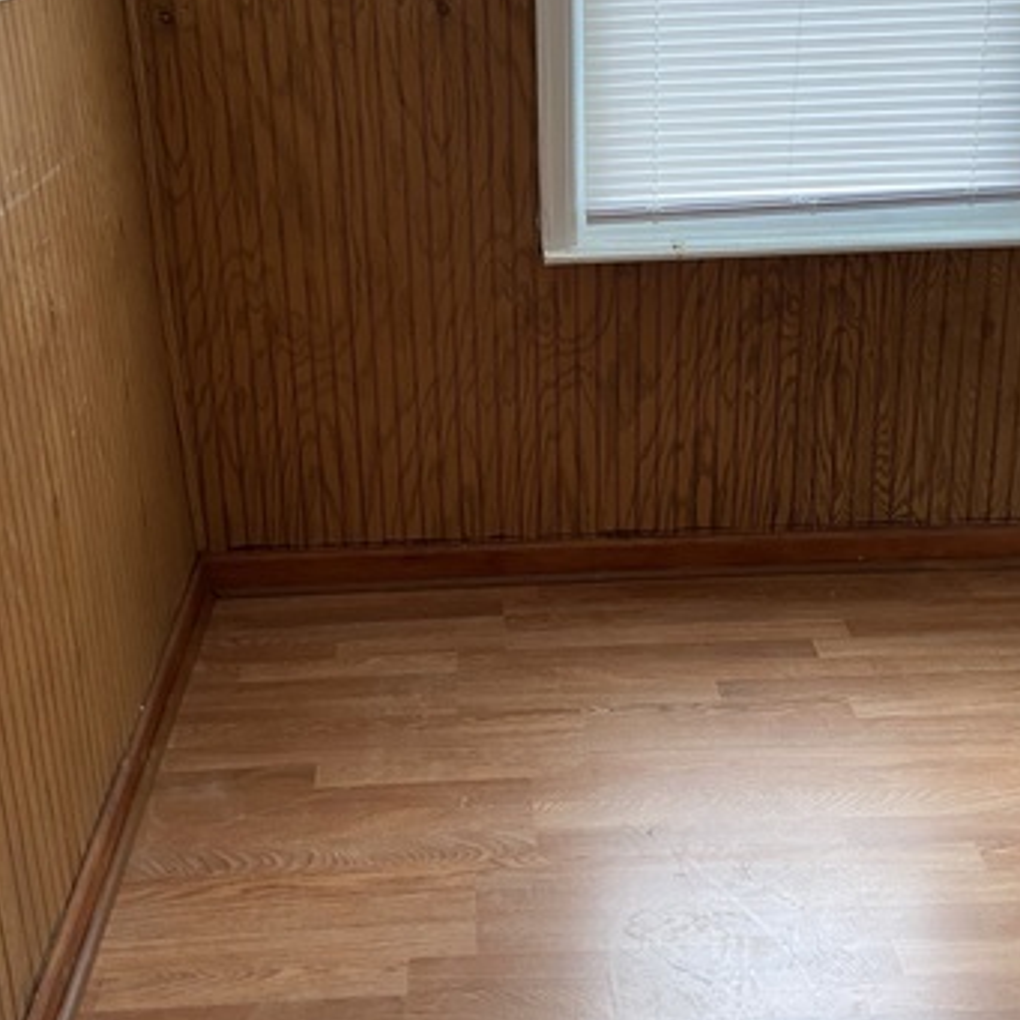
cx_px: 506
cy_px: 423
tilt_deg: -19.8
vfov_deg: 37.4
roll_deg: +2.4
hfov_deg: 37.6
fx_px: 1500
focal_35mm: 45
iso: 125
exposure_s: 1/80
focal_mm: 4.25
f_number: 1.8
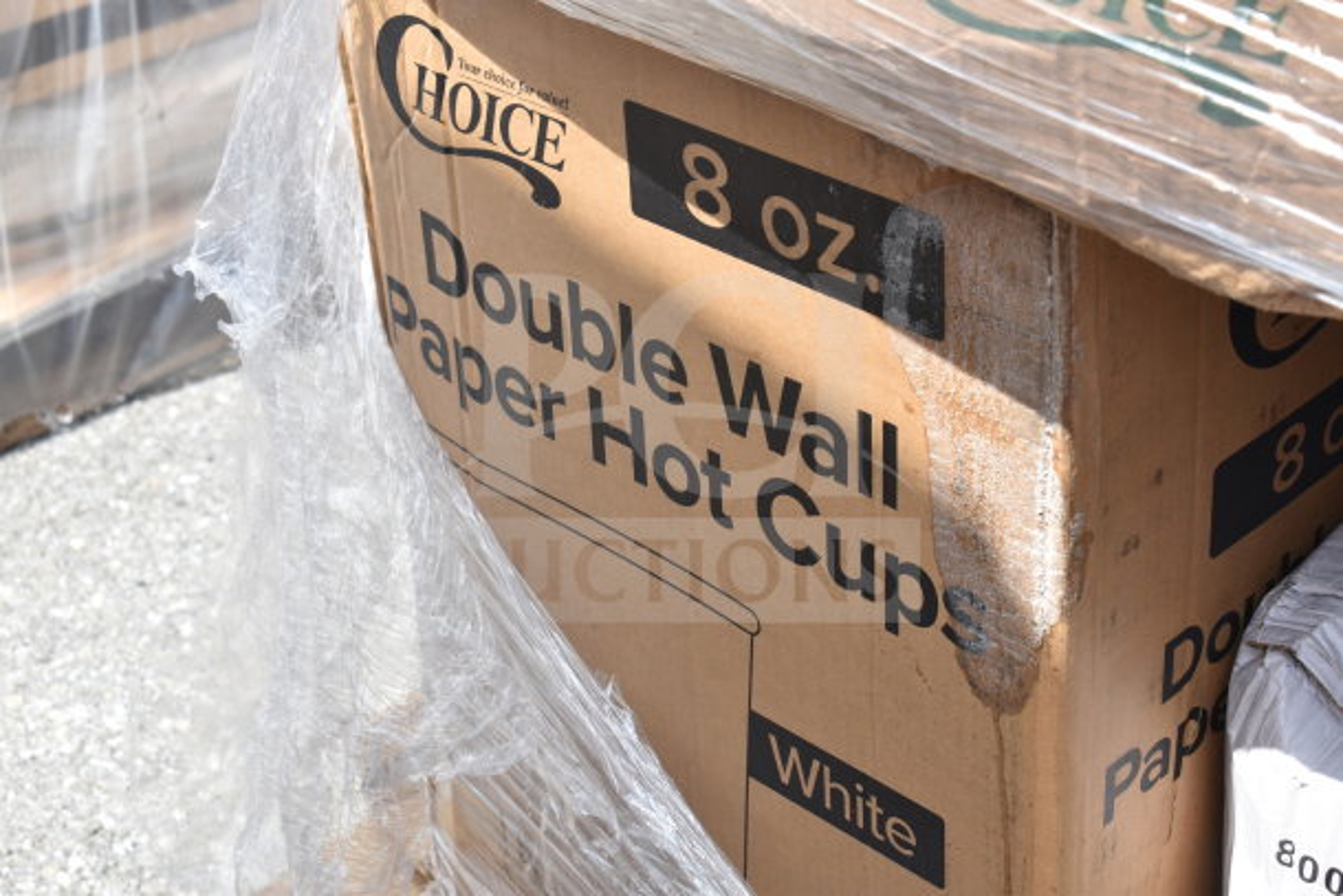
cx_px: 672
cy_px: 448
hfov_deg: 29.9
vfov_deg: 20.2
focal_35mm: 68
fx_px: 2519
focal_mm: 45
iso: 200
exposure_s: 1/200
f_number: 7.1
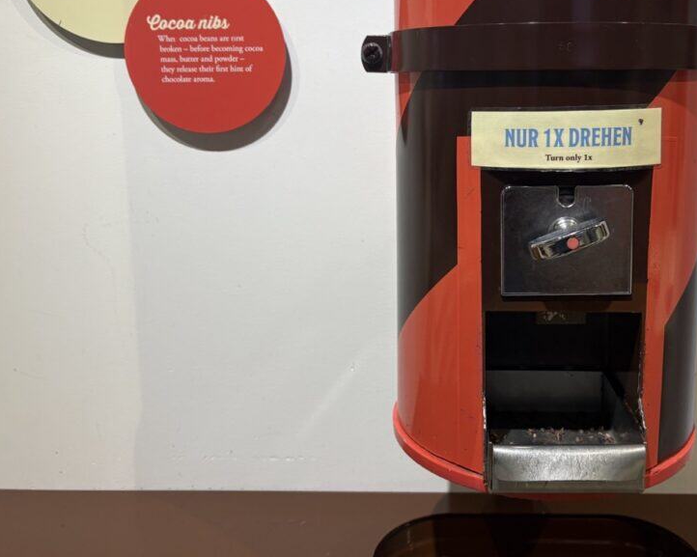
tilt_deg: -9.3
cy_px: 217
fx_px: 742
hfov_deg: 49.7
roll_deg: +0.2
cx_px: 445
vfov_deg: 40.9
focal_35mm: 36
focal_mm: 5.96
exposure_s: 1/100
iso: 80
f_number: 1.6
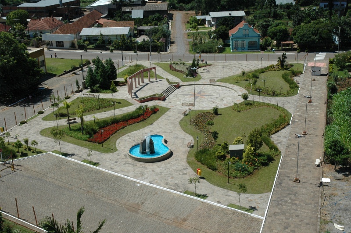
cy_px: 116
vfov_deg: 28.9
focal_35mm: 46
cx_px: 176
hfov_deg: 42.4
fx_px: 453
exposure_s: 1/800
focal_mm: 31
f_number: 14
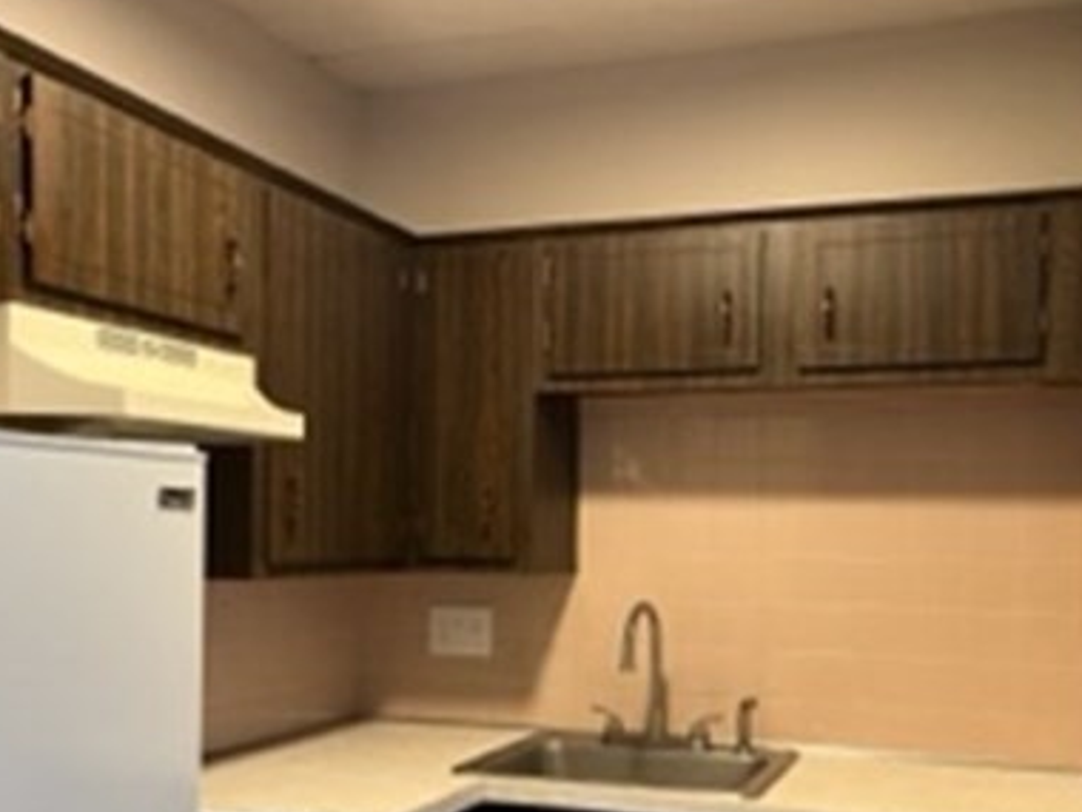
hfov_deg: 45.8
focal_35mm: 41
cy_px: 553
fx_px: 1282
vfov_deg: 34.7
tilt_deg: -1.1
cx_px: 544
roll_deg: -0.7
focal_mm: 5.1
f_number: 1.6
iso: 200
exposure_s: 1/60
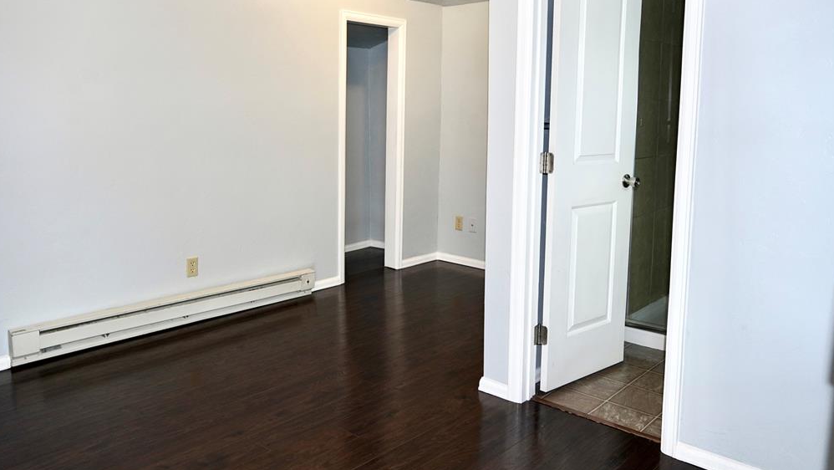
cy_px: 189
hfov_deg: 66.1
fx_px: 641
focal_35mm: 29
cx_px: 418
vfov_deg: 40.0
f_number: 4
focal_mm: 18
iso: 320
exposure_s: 1/40
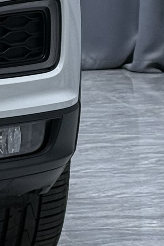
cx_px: -354
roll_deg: -0.8
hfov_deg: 4.8
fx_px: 1837
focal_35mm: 269
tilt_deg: -0.4
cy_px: -109
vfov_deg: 7.5
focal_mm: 6.76
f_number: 1.78
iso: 64
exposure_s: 1/190
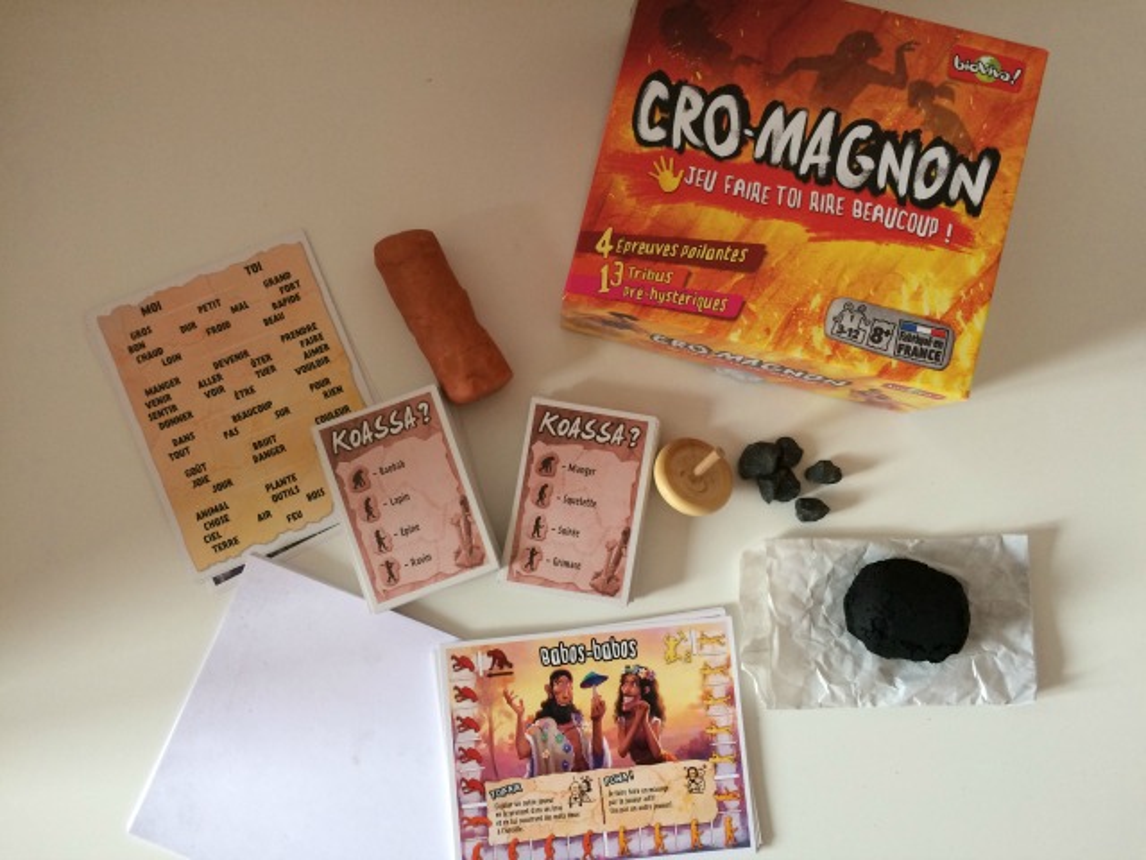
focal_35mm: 29
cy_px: 430
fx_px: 960
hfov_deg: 61.7
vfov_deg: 48.2
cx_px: 573
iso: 125
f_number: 2.2
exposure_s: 1/33
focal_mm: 4.15
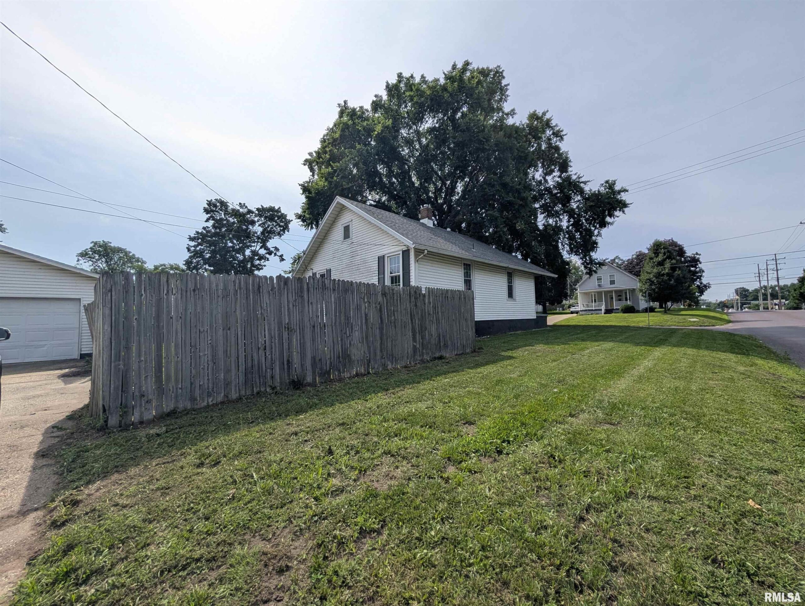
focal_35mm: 12
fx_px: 279
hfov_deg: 110.5
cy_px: 303
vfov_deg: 94.6
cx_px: 402
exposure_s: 1/4878
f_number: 1.7
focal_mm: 2.02
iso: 56
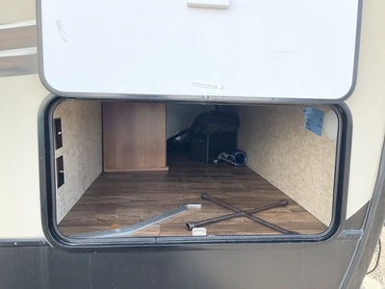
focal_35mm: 29
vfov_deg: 48.2
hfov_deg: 61.7
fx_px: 323
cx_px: 192
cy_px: 144
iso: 25
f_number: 1.8
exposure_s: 1/370
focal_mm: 3
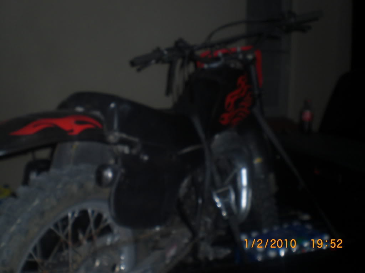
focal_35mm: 38
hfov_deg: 49.0
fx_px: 401
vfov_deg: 37.7
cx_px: 182
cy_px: 136
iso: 50
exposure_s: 1/60
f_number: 4.4
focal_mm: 6.3
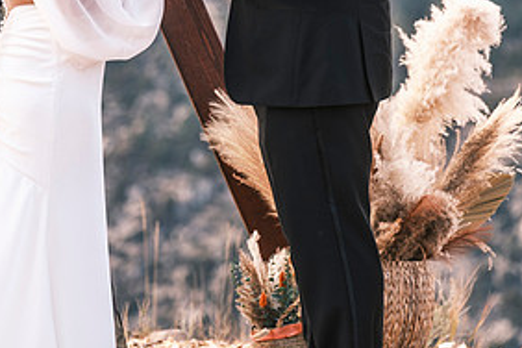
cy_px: -3
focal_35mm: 315
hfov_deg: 6.5
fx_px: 4567
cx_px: 231
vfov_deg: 4.4
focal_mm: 102.2
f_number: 2.8
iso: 400
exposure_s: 1/450
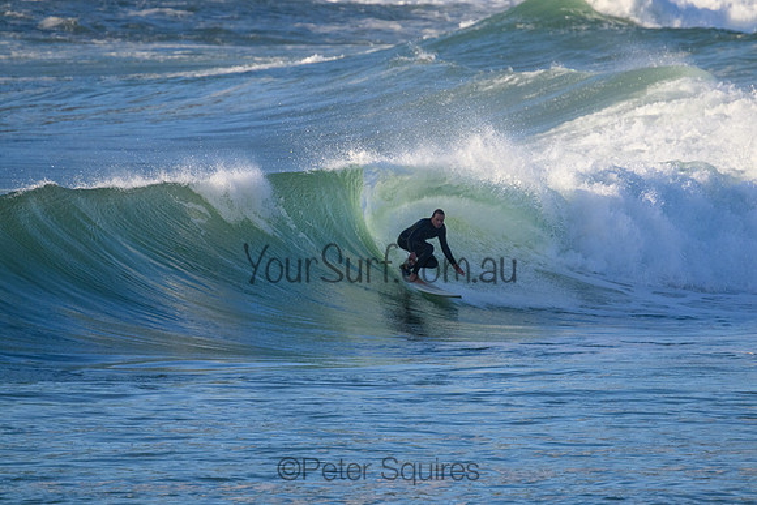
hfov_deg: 2.6
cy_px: 252
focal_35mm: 800
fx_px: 16825
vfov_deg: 1.7
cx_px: 378
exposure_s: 1/2000
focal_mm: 800
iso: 2500
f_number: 11
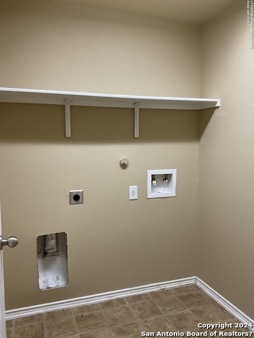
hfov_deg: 48.2
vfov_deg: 61.7
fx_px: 284
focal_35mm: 29
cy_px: 169
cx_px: 127
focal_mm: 3
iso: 100
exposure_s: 1/60
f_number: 1.8
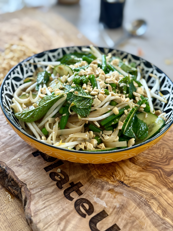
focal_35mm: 48
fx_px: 320
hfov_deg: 30.3
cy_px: 116
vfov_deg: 39.7
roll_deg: -2.0
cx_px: 86
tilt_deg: -41.3
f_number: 1.78
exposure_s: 1/100
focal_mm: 6.76
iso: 64
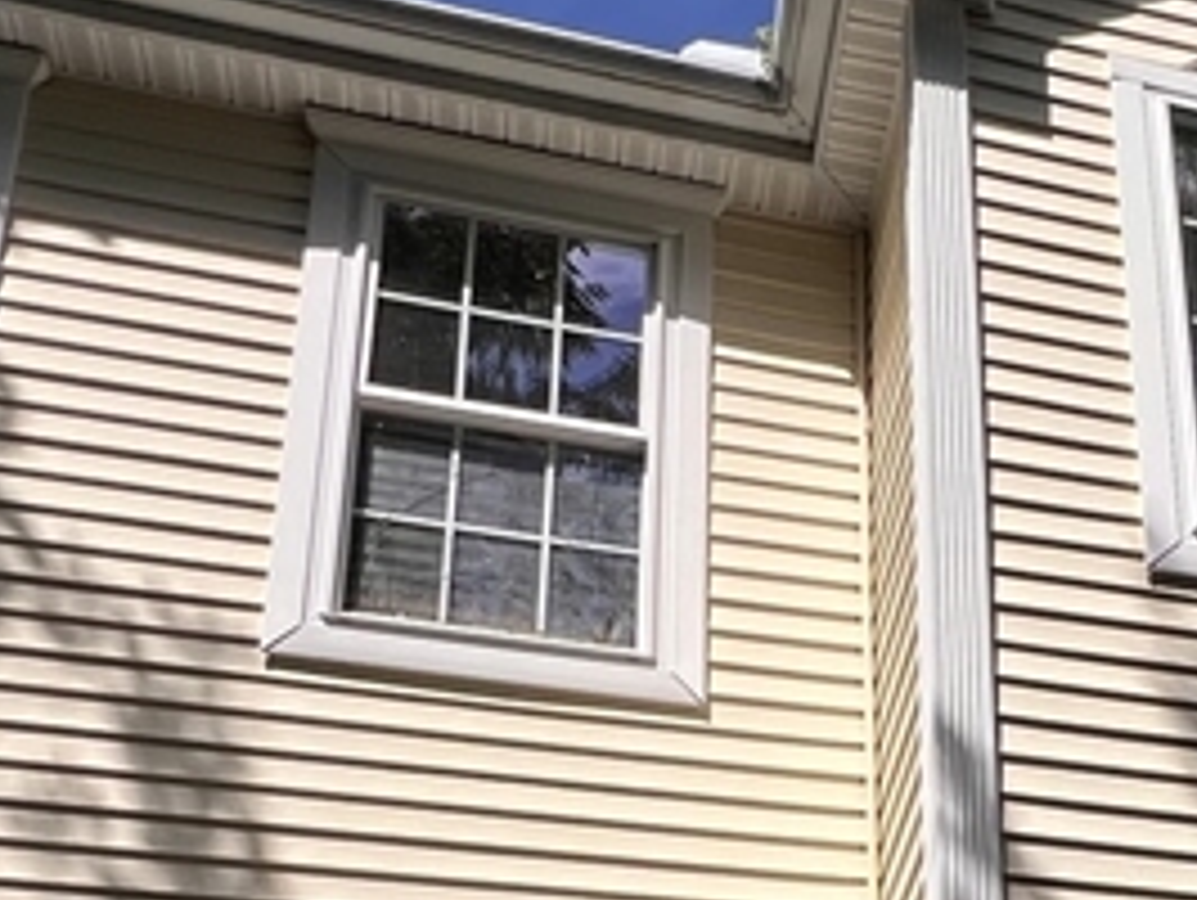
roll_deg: +3.4
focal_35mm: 50
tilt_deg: +18.5
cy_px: 1202
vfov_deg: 24.9
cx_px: 1089
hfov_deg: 35.8
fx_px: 1731
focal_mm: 1.57
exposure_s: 1/3215
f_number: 1.8
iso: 32
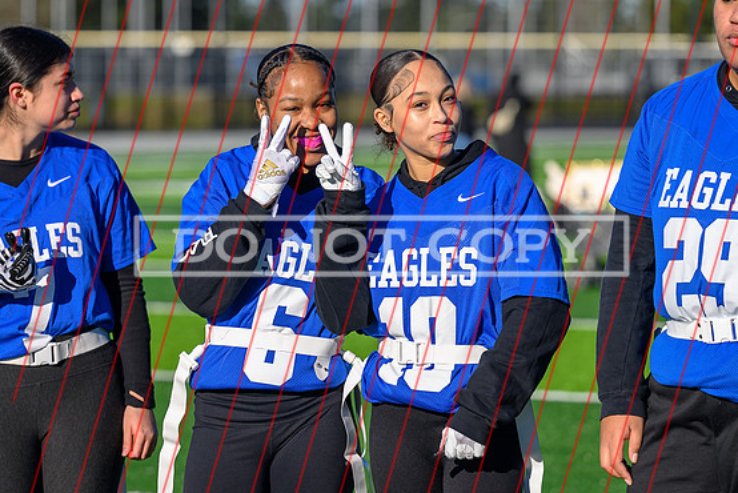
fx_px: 3364
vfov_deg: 8.4
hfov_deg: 12.5
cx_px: 323
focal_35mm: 164
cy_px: 244
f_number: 2.8
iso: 64
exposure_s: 1/1000
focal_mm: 103
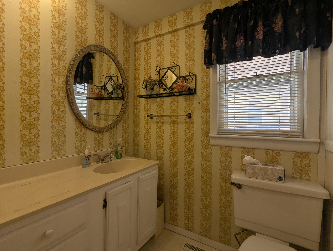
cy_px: 126
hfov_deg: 94.4
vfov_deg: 78.2
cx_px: 166
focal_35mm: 16
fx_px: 154
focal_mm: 2.35
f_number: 2.2
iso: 67
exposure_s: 1/60
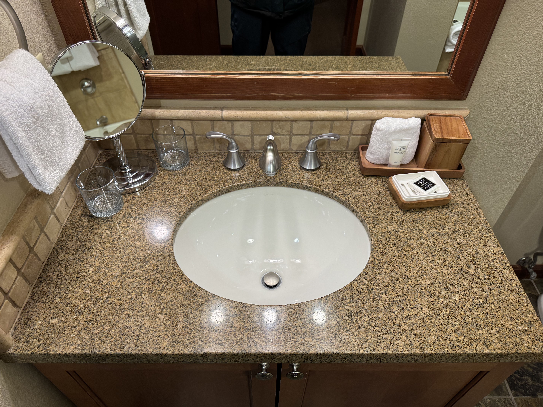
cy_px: 204
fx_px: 376
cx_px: 272
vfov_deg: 56.8
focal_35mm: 24
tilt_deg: -46.0
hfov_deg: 71.6
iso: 160
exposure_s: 1/120
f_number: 1.78
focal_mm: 6.76
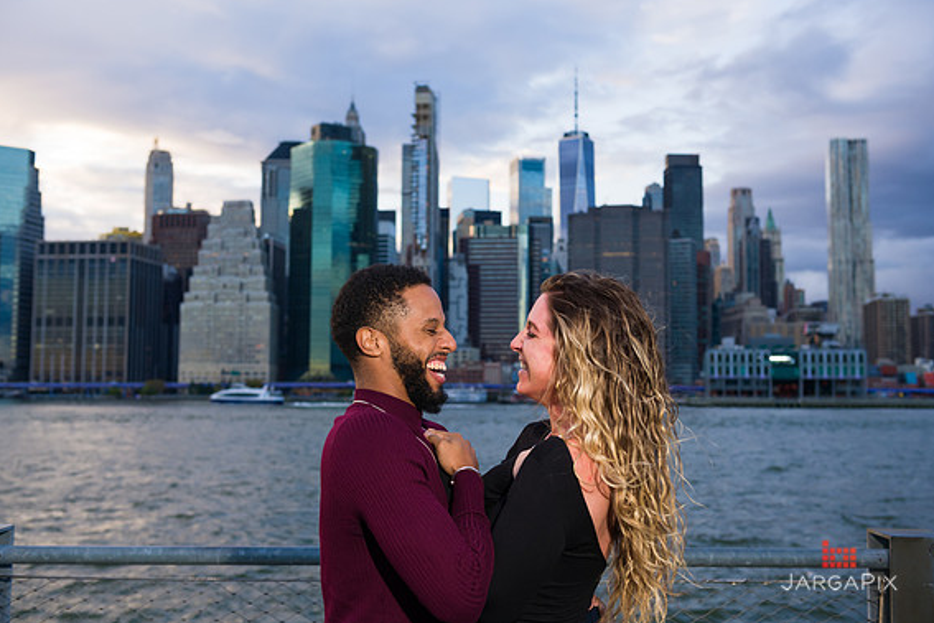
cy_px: 307
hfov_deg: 45.4
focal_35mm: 43
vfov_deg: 31.2
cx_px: 461
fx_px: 1116
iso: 250
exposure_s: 1/200
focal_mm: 42
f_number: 4
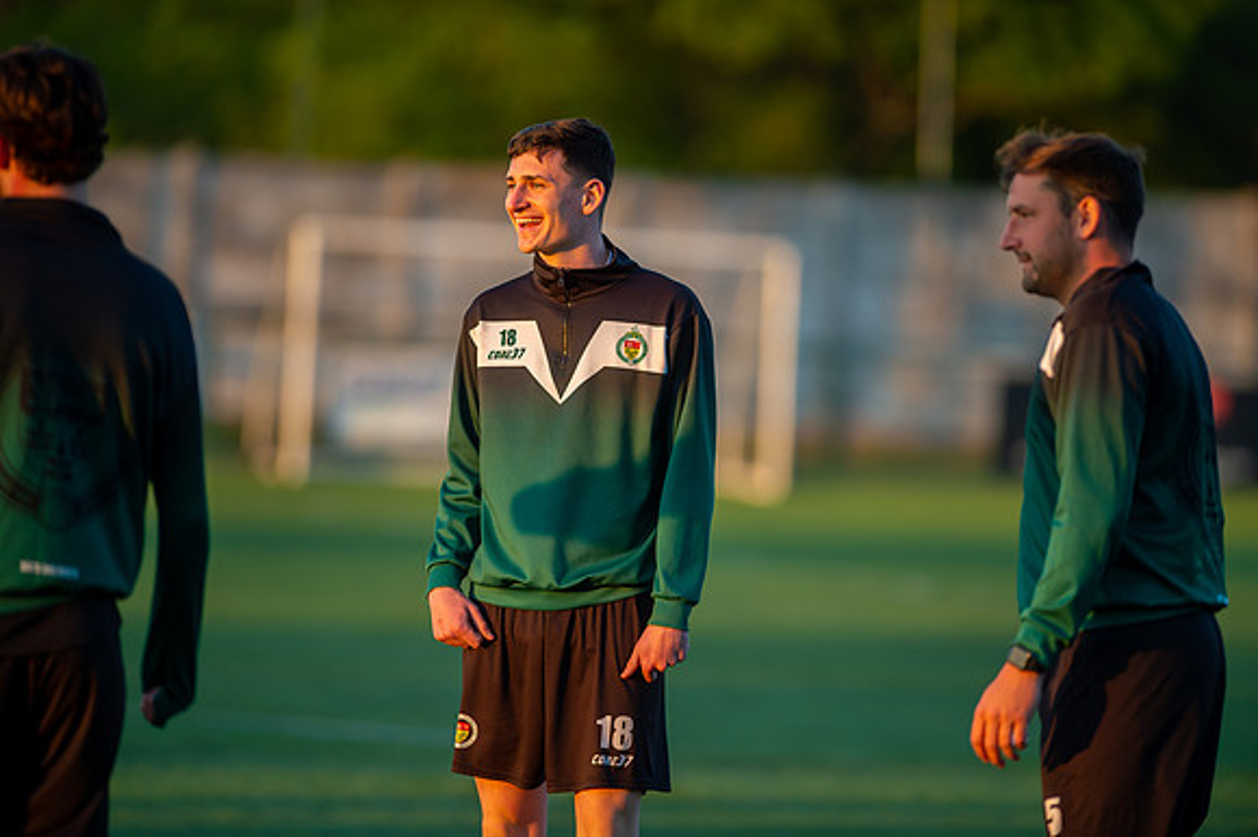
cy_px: 418
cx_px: 629
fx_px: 10477
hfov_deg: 6.9
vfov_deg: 4.6
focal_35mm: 300
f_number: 2.8
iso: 400
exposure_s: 1/800
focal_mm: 300
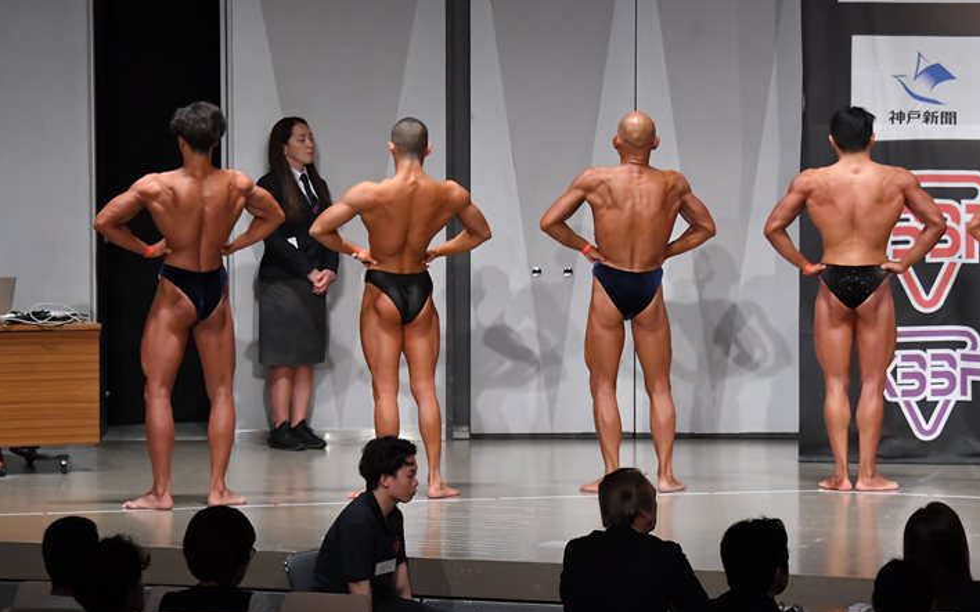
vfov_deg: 8.5
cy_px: 310
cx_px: 511
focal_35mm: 154
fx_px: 4112
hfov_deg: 13.6
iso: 6400
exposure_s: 1/400
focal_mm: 92
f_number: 5.6
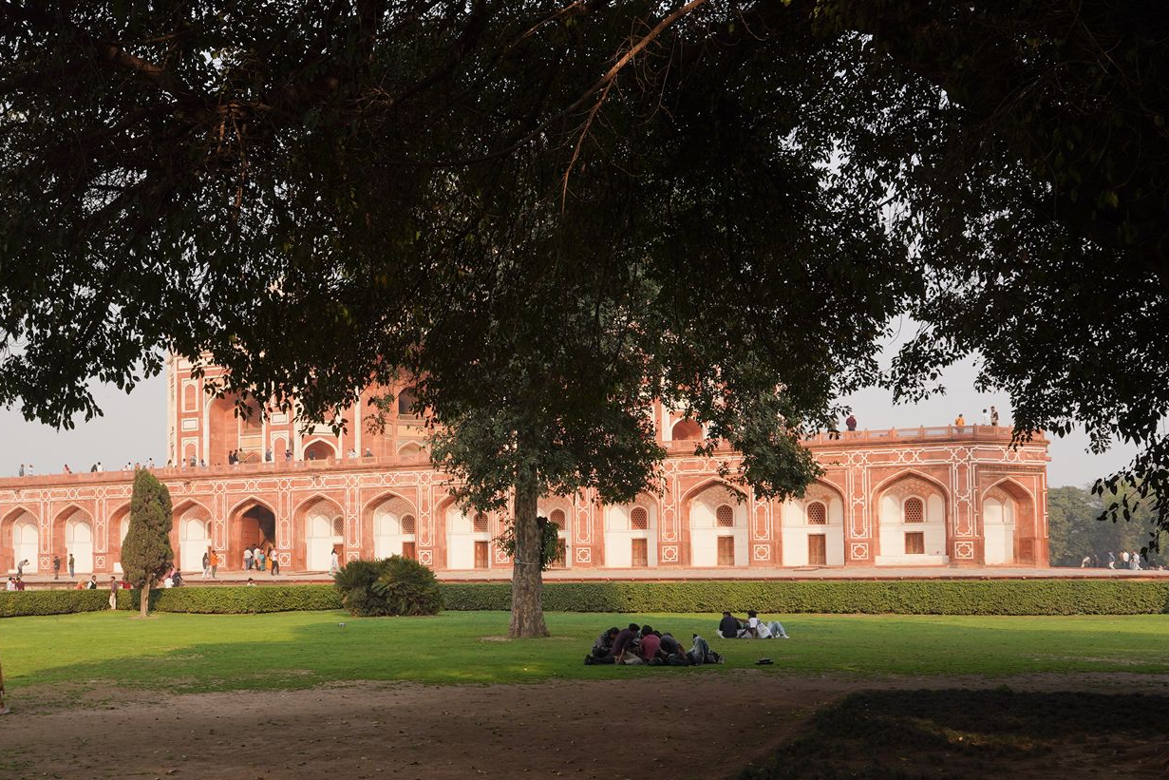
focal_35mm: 39
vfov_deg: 33.9
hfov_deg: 48.9
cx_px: 408
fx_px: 1266
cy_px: 512
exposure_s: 1/100
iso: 100
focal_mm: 24
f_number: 11
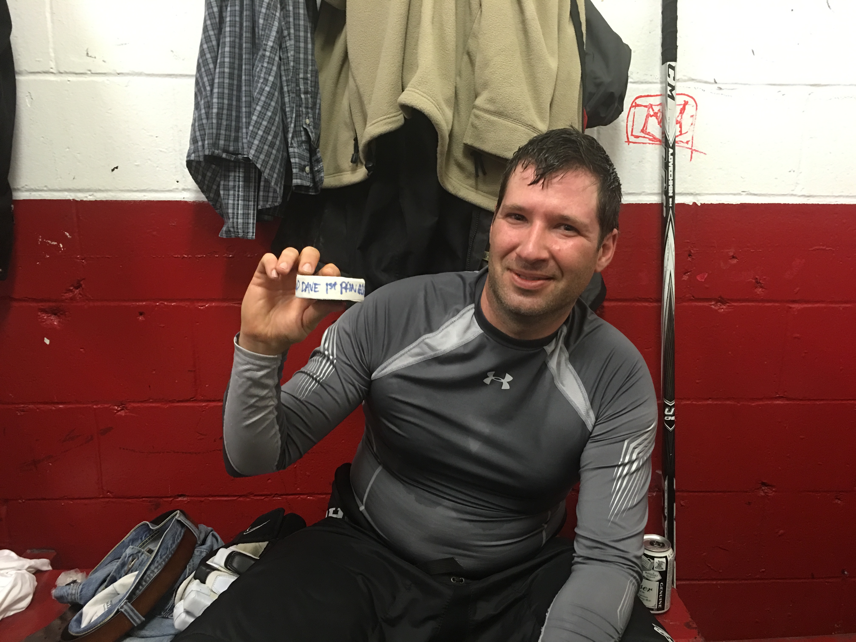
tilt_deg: -11.1
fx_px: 717
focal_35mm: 29
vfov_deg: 48.2
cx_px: 428
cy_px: 321
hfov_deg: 61.7
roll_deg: -1.3
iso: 80
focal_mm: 4.15
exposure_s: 1/10
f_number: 2.2
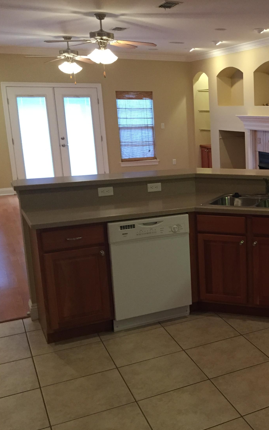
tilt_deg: -13.0
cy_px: 219
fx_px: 493
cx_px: 280
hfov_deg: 28.3
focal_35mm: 42
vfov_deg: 47.2
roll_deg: +0.7
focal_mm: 4.15
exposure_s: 1/30
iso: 160
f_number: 2.2
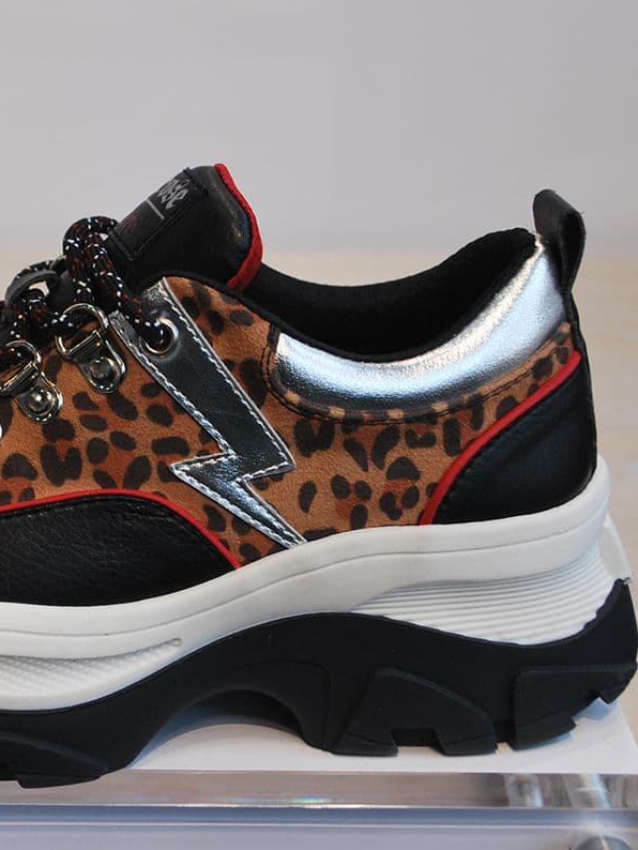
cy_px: 424
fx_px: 1498
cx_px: 98
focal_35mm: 61
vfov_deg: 31.7
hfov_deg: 23.6
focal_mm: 28
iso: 200
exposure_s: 1/80
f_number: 4.5
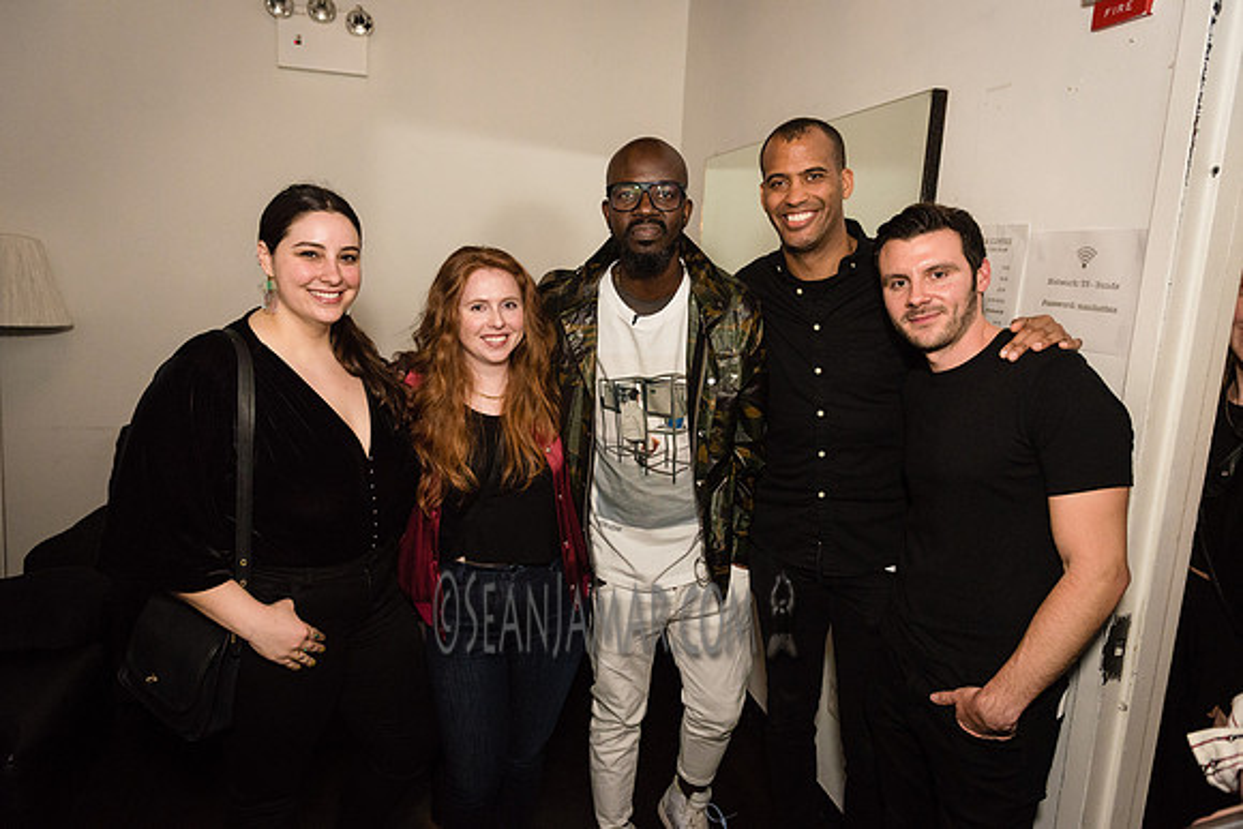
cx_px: 622
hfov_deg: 73.7
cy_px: 414
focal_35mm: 24
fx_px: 829
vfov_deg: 53.2
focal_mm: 24
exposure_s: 1/640
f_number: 4
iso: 4000
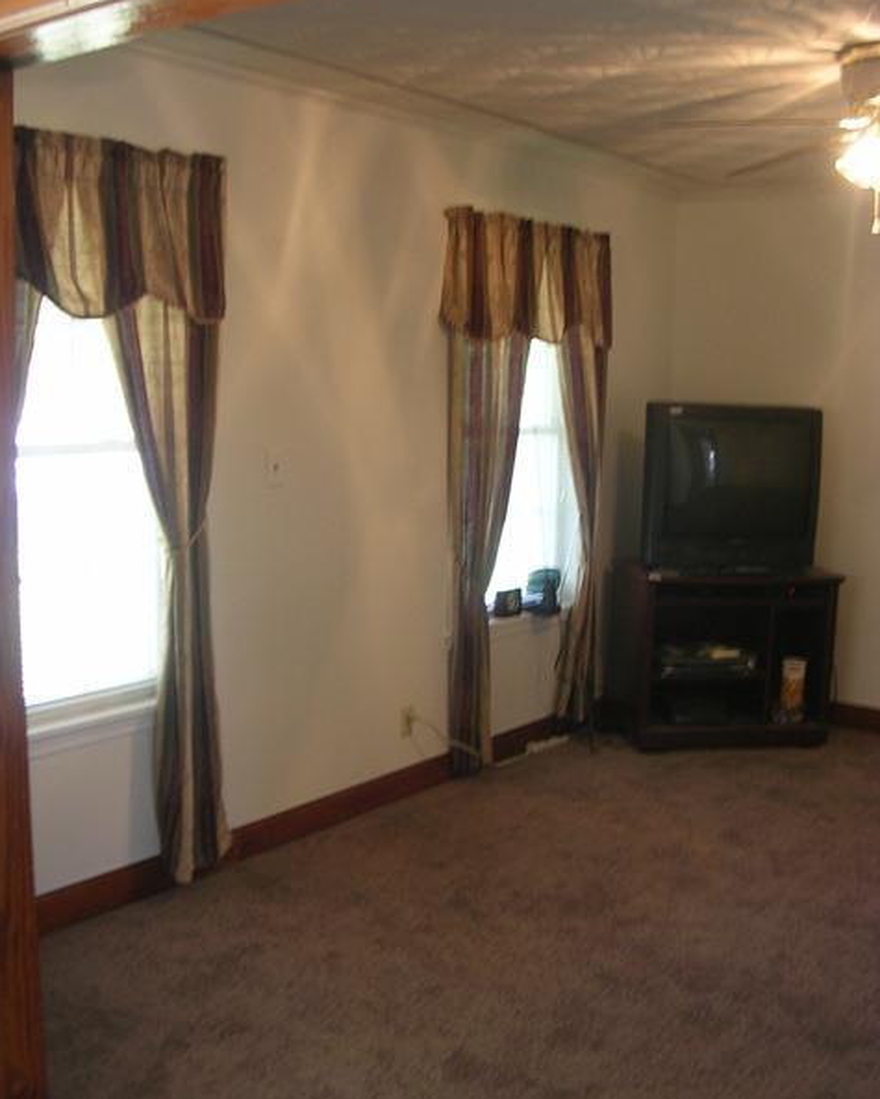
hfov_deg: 37.4
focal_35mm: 40
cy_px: 576
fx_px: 1301
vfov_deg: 45.8
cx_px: 439
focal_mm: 5.8
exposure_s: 1/6.2
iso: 50
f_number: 2.8
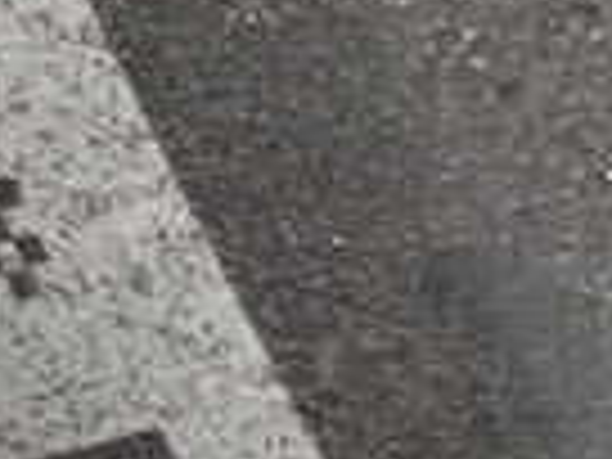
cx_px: 243
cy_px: 405
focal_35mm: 362
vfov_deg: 4.1
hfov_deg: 5.5
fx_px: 6400
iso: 1600
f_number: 4.3
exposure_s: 1/13
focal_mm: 14.62
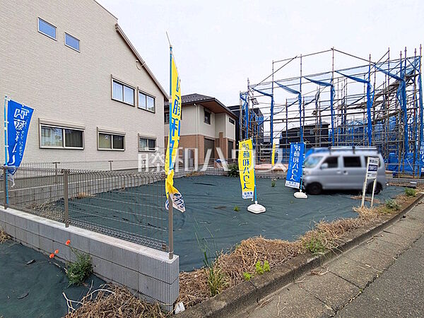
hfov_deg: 102.1
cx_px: 212
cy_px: 159
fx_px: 171
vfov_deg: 85.7
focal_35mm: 14
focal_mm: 1.83
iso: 51
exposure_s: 1/1035
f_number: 2.2
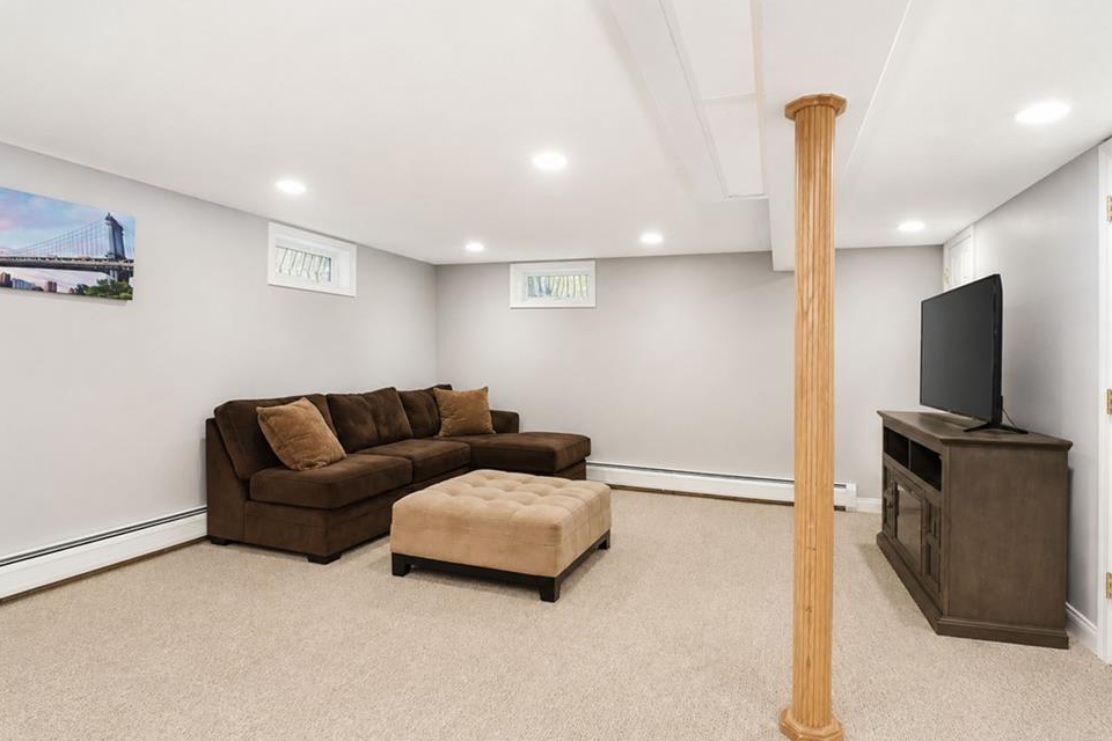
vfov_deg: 73.7
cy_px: 374
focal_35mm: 16
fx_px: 494
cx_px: 554
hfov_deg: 96.7
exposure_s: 1/60
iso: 1250
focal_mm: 10
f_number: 8
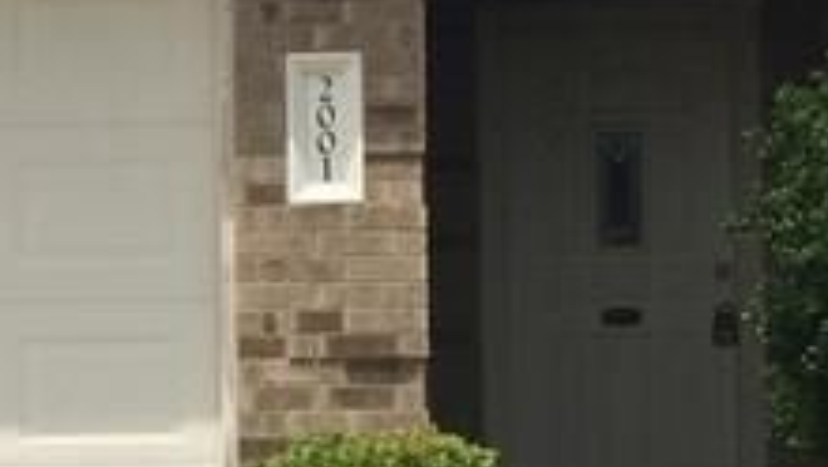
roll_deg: +0.3
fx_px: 3229
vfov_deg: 8.3
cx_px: 230
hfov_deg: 14.6
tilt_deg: +3.5
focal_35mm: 147
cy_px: 343
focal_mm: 4.15
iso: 32
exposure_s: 1/3300
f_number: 2.2
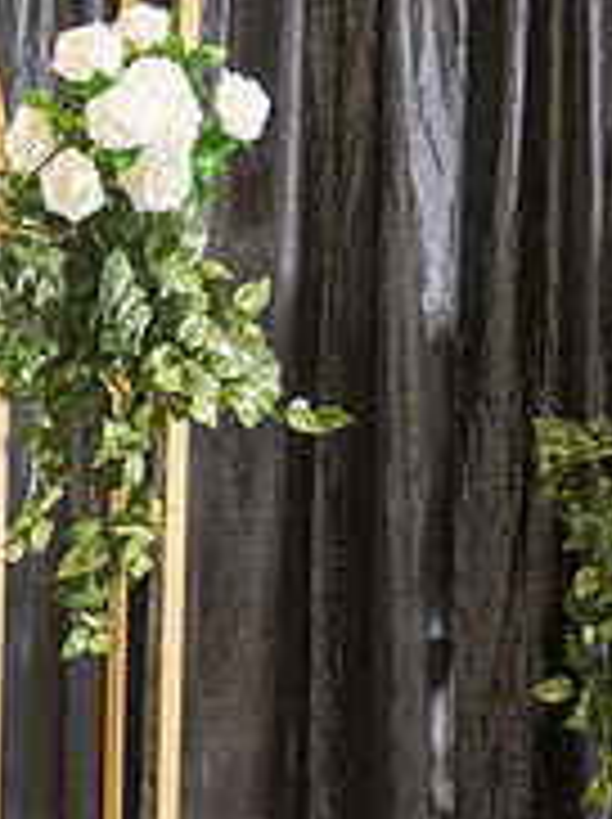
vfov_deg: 13.6
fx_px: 3379
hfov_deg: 9.4
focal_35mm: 143
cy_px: 862
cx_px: -772
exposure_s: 1/200
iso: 800
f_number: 3.2
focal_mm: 35
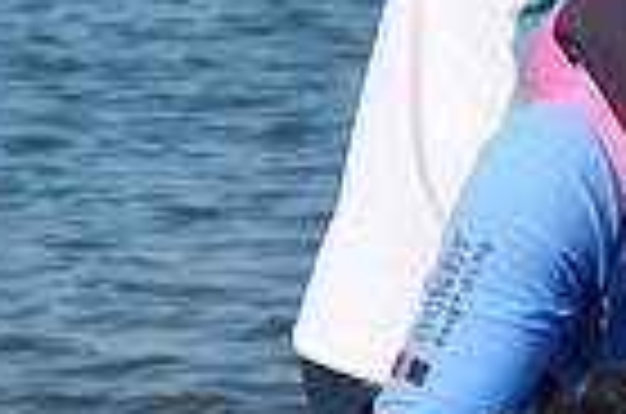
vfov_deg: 1.7
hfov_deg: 2.5
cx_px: 1675
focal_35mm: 826
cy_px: 292
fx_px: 14335
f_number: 7.1
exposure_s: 1/800
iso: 200
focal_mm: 85
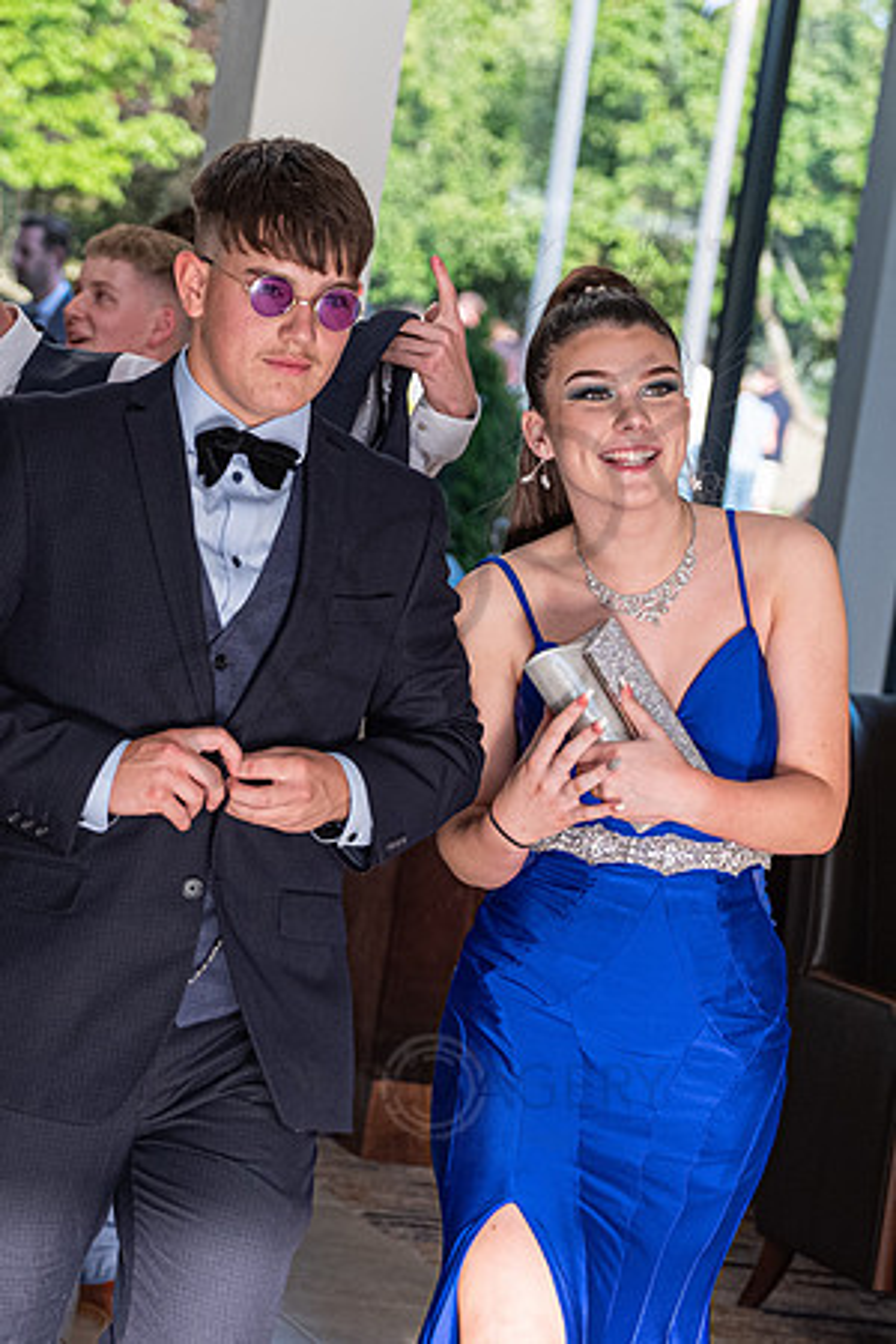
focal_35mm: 130
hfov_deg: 10.5
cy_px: 567
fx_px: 4855
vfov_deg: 15.8
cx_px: 88
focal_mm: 50
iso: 640
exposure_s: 1/500
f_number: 2.8
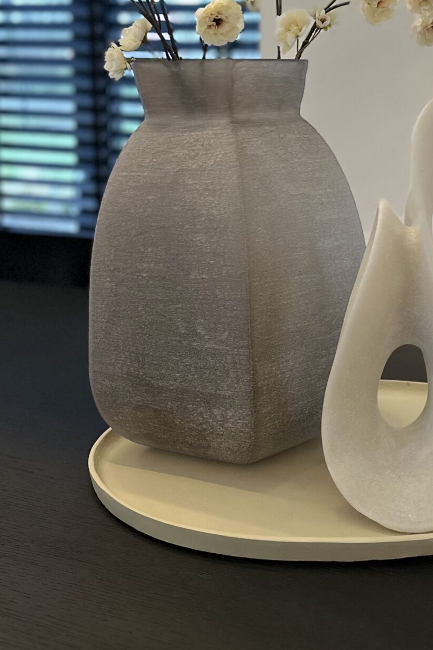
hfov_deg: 25.7
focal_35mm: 52
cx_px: 312
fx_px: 938
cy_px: 203
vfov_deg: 37.7
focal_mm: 6.86
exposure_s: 1/51
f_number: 1.78
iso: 500
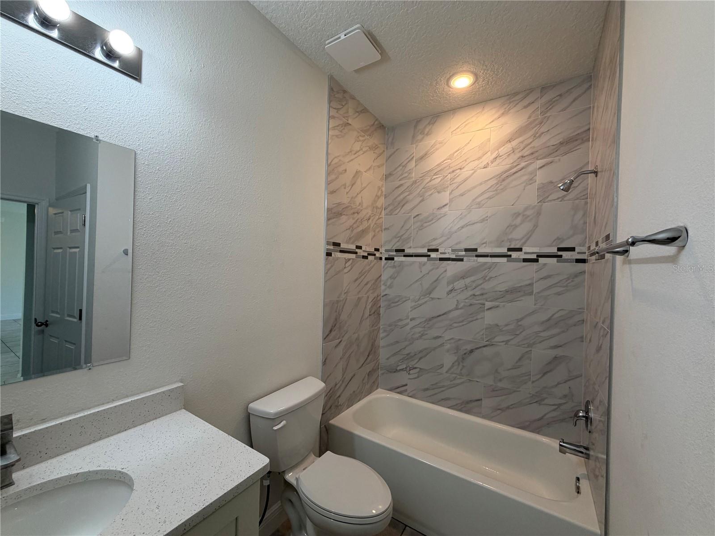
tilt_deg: -0.3
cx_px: 358
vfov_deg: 85.7
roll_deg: -1.4
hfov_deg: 102.1
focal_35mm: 14
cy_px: 268
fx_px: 289
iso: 125
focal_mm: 2.22
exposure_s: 1/120
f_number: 2.2
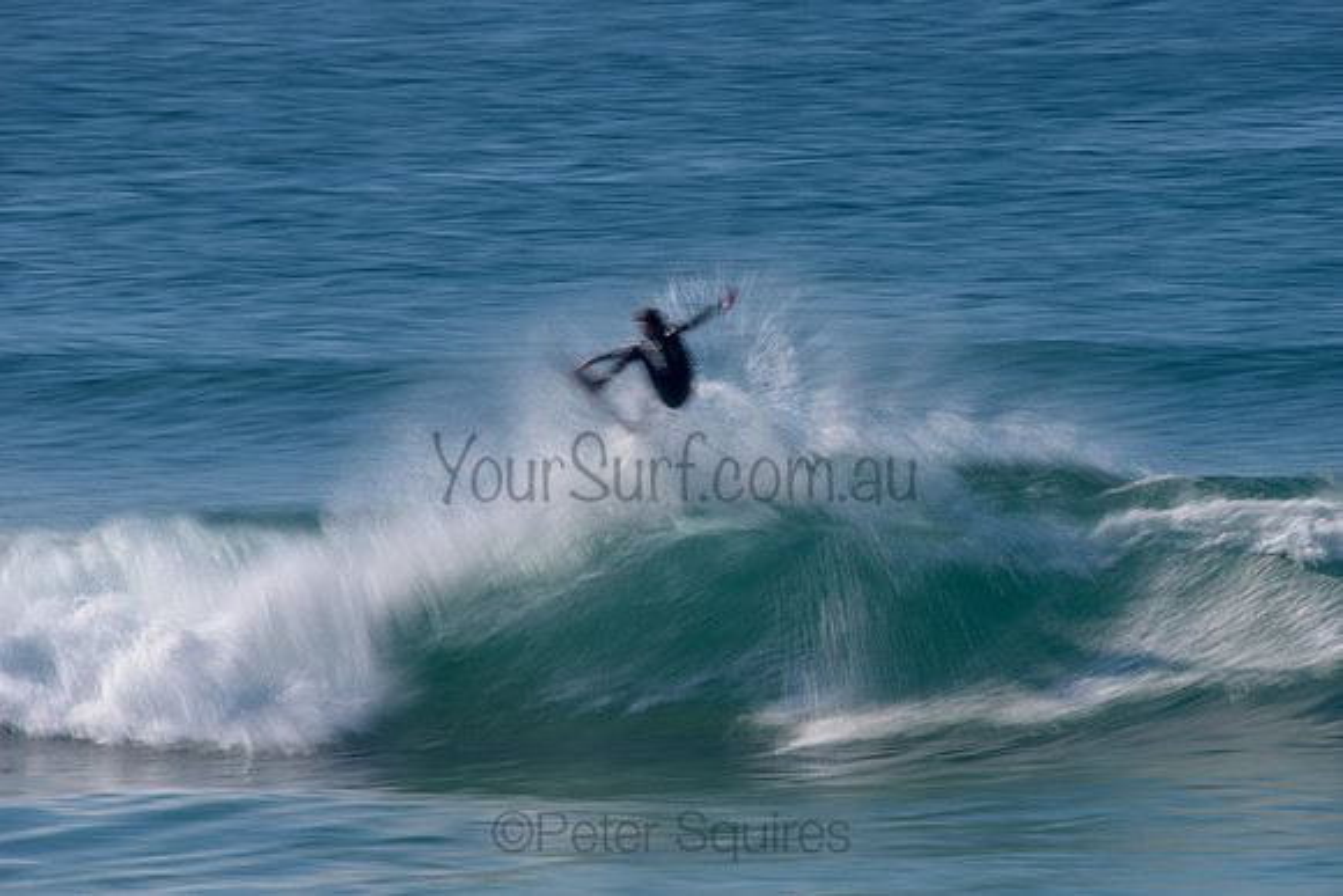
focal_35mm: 500
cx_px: 672
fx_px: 18656
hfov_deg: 4.1
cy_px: 448
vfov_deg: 2.8
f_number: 16
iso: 31
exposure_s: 1/13
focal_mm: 500
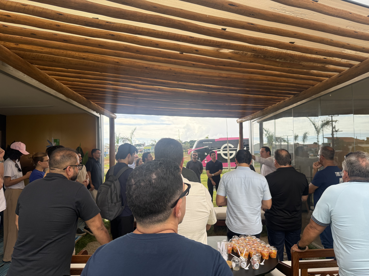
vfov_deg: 56.8
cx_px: 184
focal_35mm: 24
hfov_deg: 71.6
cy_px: 138
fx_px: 256
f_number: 1.78
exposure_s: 1/722
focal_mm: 6.76
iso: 100
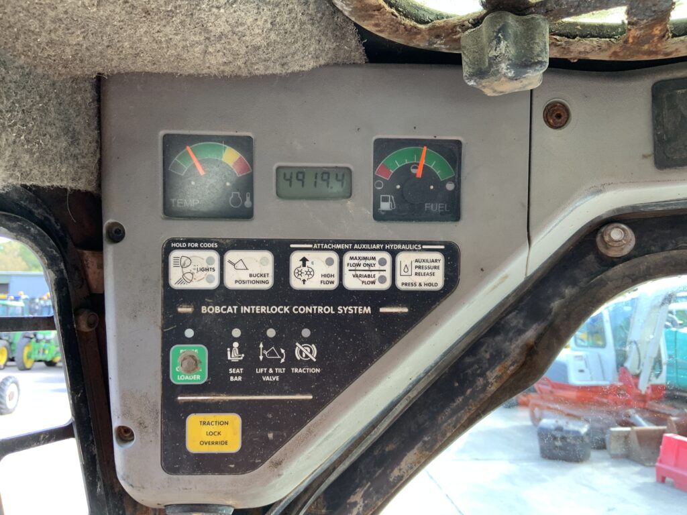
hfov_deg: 61.7
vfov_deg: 48.2
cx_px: 344
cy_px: 258
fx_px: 576
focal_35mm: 29
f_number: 1.8
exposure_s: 1/103
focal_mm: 3
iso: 64
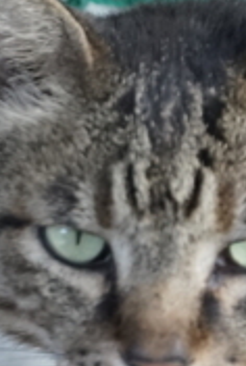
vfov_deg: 1.2
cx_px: 334
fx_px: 17784
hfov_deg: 0.8
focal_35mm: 1742
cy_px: 294
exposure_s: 1/320
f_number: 5.6
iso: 2000
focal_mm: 300
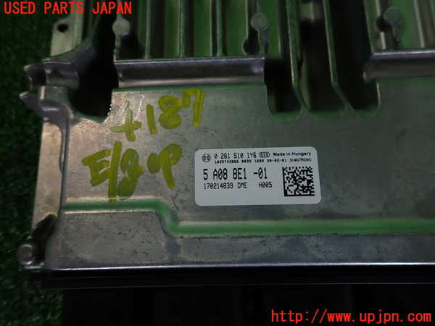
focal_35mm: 25
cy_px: 163
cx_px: 218
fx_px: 314
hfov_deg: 69.4
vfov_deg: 54.9
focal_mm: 4.5
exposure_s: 1/80
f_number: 2
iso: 100
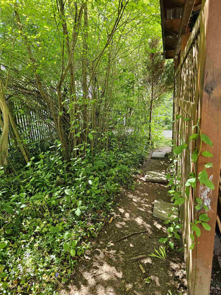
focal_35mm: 23
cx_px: 110
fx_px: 196
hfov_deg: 58.9
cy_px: 148
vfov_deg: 73.9
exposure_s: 1/180
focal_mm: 6.3
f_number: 1.7
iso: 160
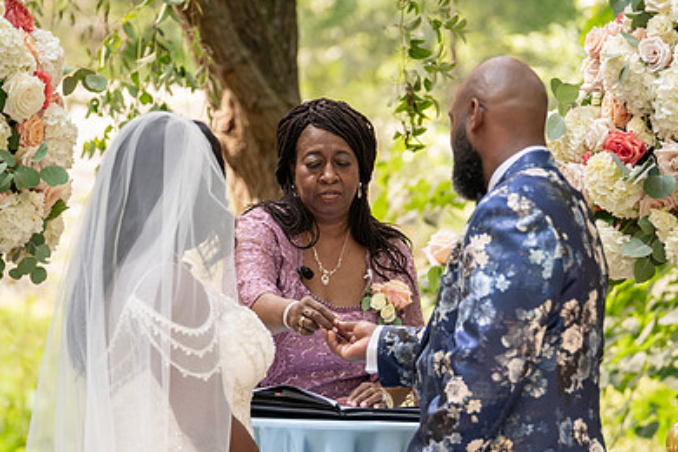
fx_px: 3917
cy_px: 310
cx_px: 341
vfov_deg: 6.6
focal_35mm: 208
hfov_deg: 9.9
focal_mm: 140
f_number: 4
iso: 640
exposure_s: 1/200
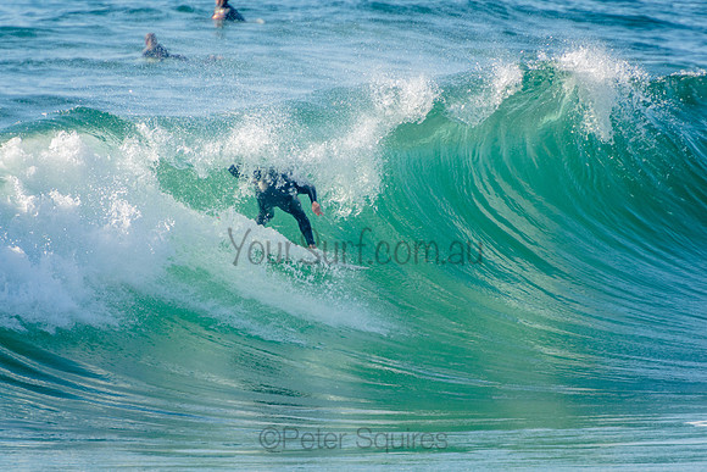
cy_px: 236
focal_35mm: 600
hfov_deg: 3.4
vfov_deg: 2.3
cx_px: 354
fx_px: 11786
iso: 320
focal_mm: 400
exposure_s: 1/1250
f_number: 5.6
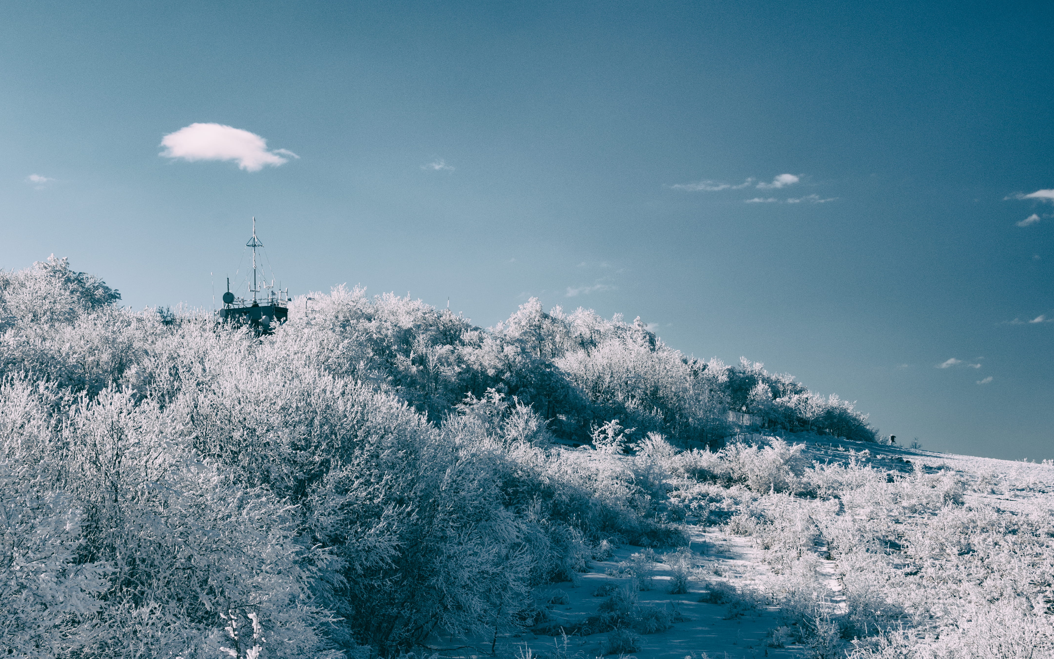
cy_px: 336
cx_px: 432
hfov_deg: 27.5
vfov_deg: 17.5
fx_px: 2146
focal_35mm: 75
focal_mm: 35
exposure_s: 1/160
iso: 100
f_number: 8
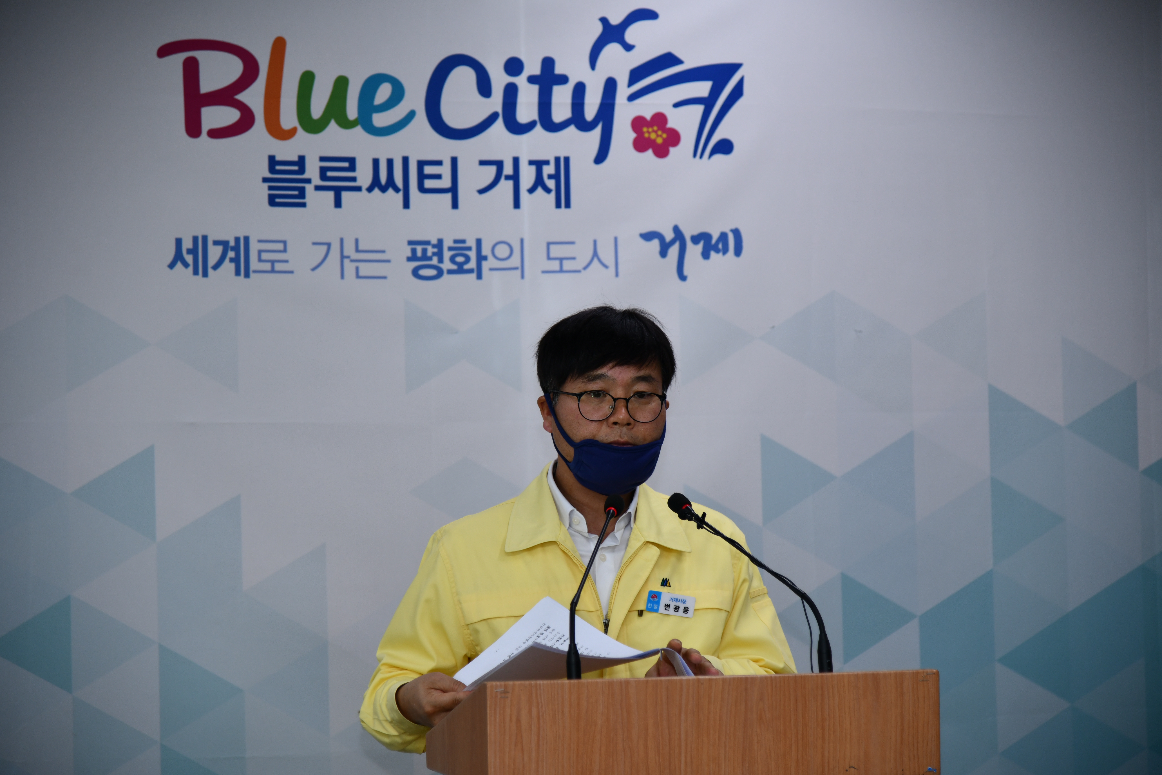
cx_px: 581
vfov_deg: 13.0
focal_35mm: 105
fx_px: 3389
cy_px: 388
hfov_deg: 19.5
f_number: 4
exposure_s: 1/250
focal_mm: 105
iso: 450
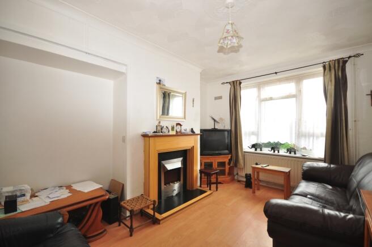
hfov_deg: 100.4
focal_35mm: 15
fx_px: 155
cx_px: 186
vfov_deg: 77.2
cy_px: 124
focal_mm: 10
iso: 200
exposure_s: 1/8
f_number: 4
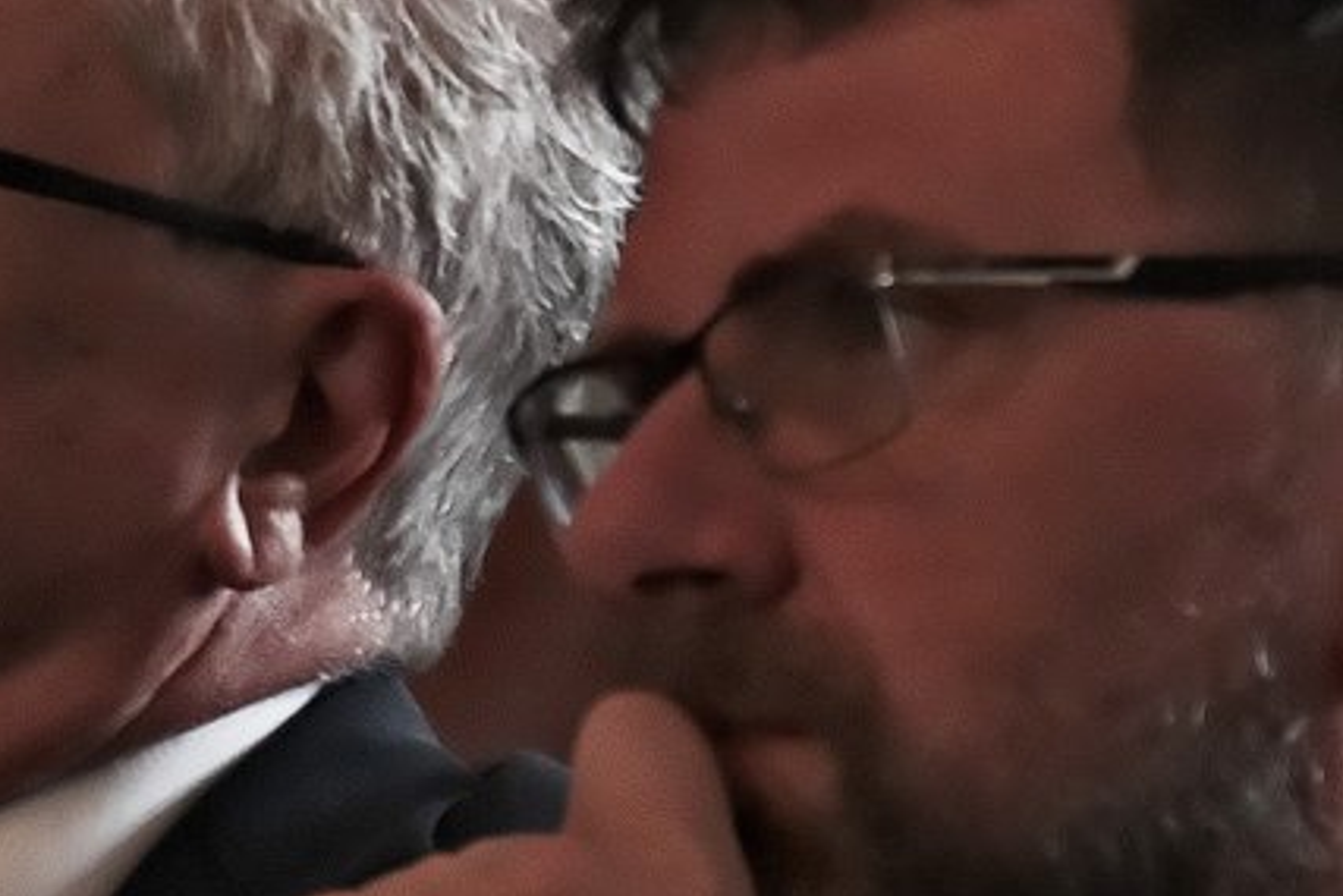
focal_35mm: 818
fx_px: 30525
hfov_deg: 2.5
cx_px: -465
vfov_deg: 1.7
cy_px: 784
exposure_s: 1/50
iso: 3200
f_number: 6.4
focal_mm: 181.9
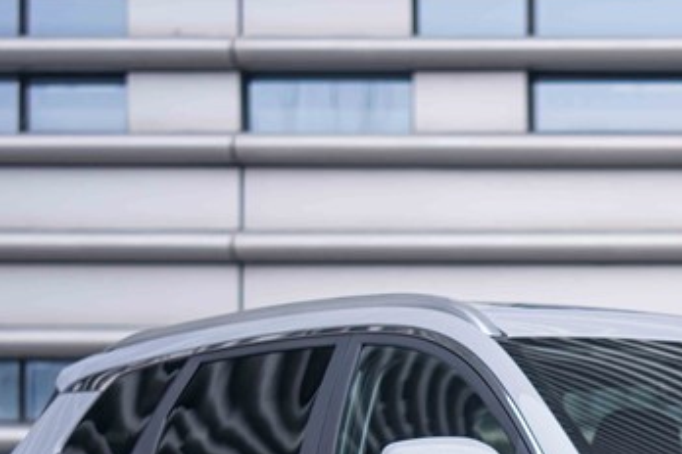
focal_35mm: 147
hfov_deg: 13.7
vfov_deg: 9.2
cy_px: 584
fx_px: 2785
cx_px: 731
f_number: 1.8
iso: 100
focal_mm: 50
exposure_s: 1/1250
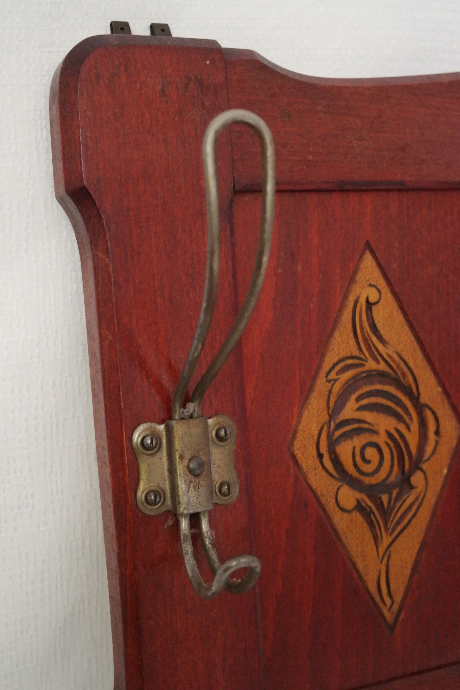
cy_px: 345
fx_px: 1016
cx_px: 230
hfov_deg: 25.5
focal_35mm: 53
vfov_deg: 37.5
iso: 3200
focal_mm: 35
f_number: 5.6
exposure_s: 1/30
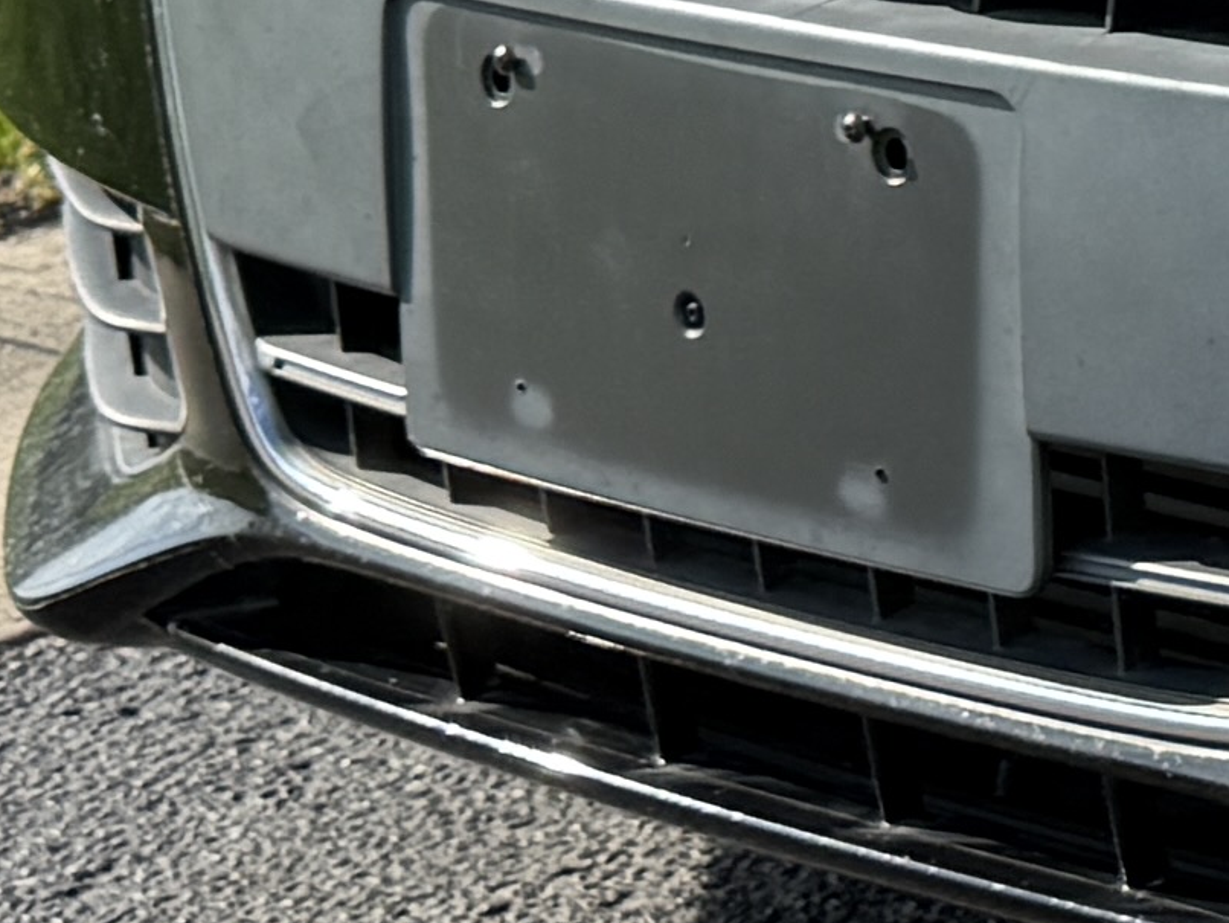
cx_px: 2638
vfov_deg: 8.6
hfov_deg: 10.5
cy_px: -400
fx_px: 6037
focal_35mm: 170
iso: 80
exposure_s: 1/3425
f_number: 1.78
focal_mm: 6.76
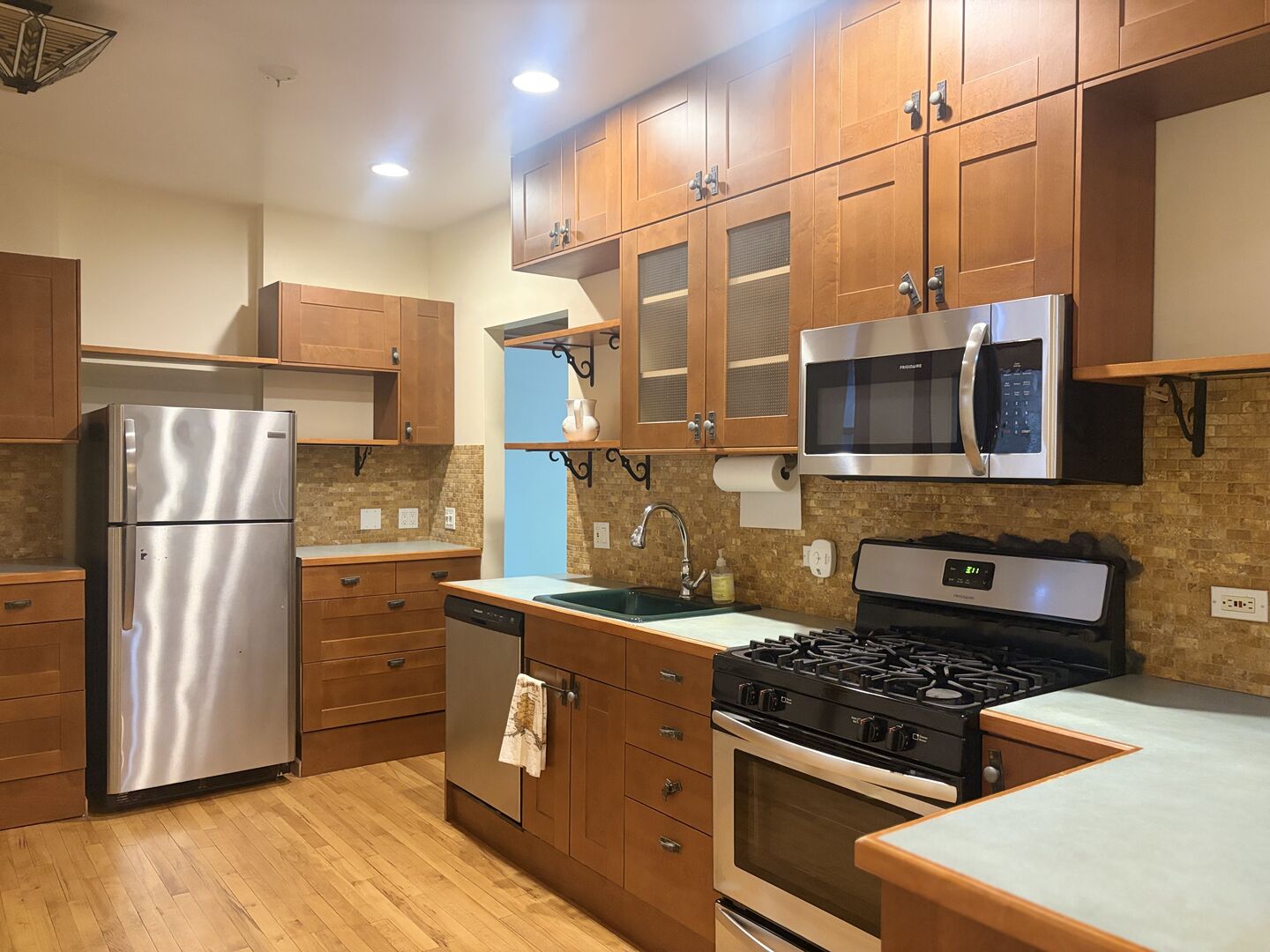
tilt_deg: -0.7
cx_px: 635
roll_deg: +0.2
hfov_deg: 67.3
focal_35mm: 26
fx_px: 954
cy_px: 476
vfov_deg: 53.1
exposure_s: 1/60
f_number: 1.6
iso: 500
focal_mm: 5.96
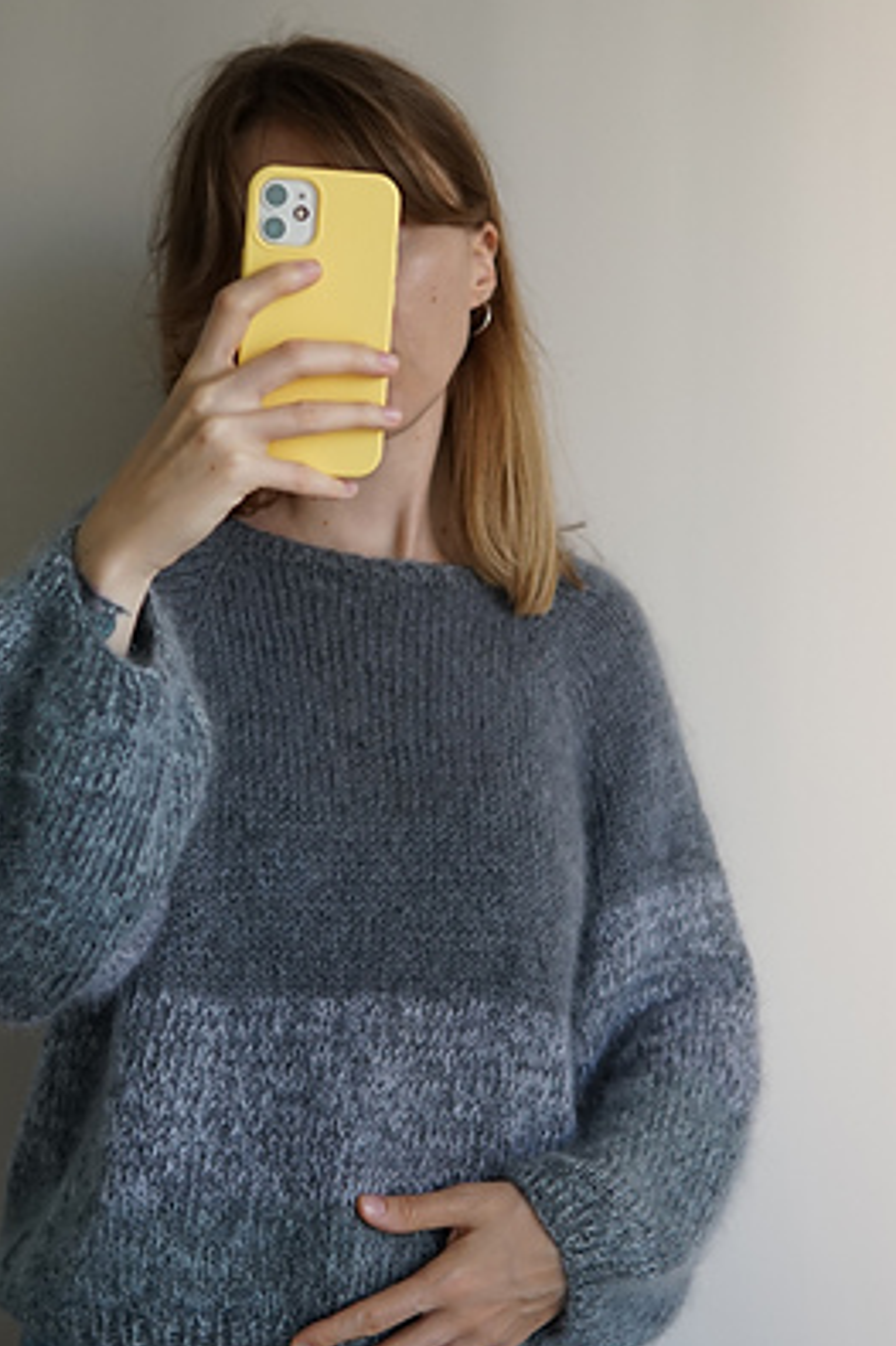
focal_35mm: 57
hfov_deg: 23.8
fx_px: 2130
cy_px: 692
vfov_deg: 35.1
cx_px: 414
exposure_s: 1/160
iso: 640
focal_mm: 30
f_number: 2.2
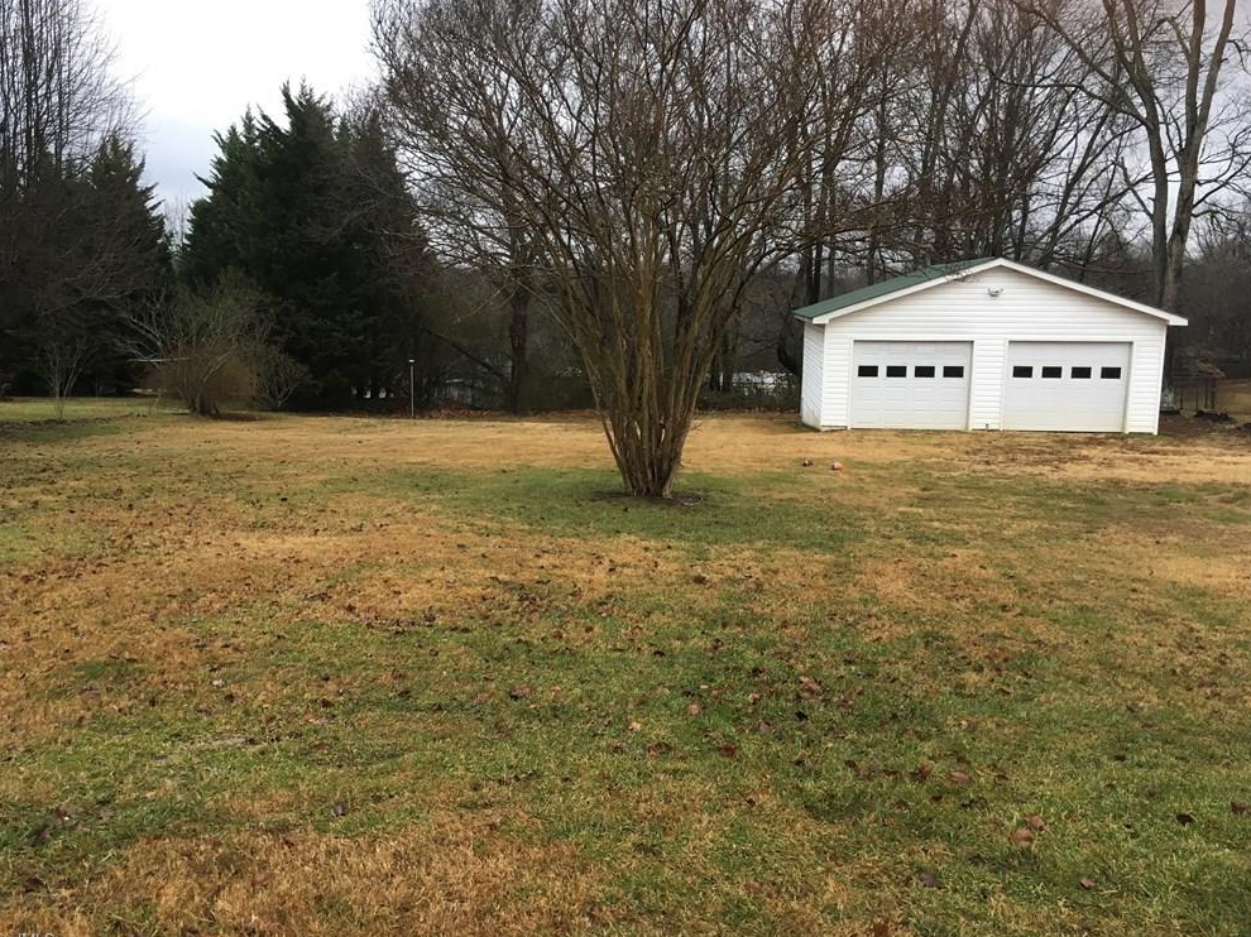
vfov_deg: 46.8
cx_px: 612
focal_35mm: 30
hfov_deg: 60.0
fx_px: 1084
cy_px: 467
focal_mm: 4.15
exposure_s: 1/30
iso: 50
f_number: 2.2
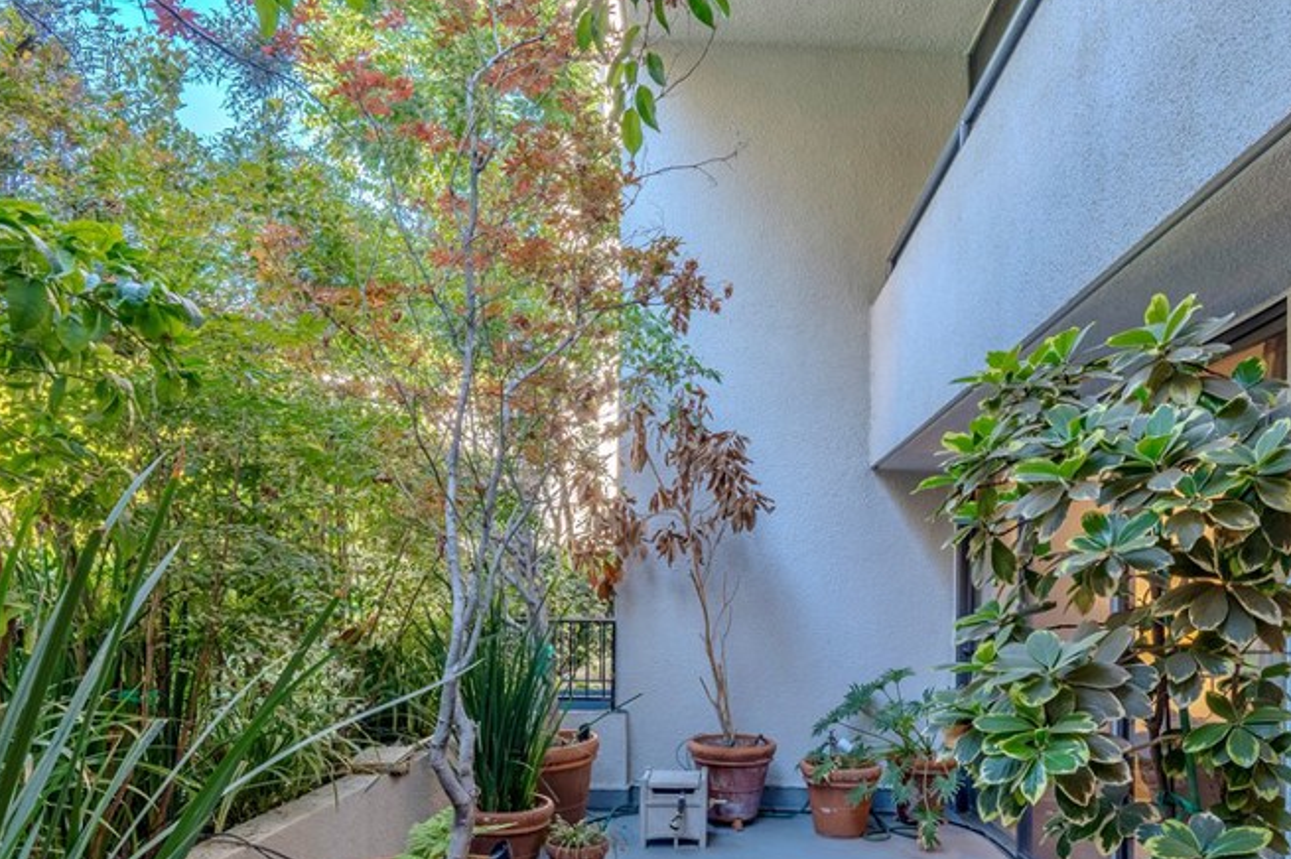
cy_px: 581
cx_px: 733
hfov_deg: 71.2
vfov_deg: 50.2
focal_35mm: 25
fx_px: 896
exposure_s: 1/80
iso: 800
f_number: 7.1
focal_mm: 16
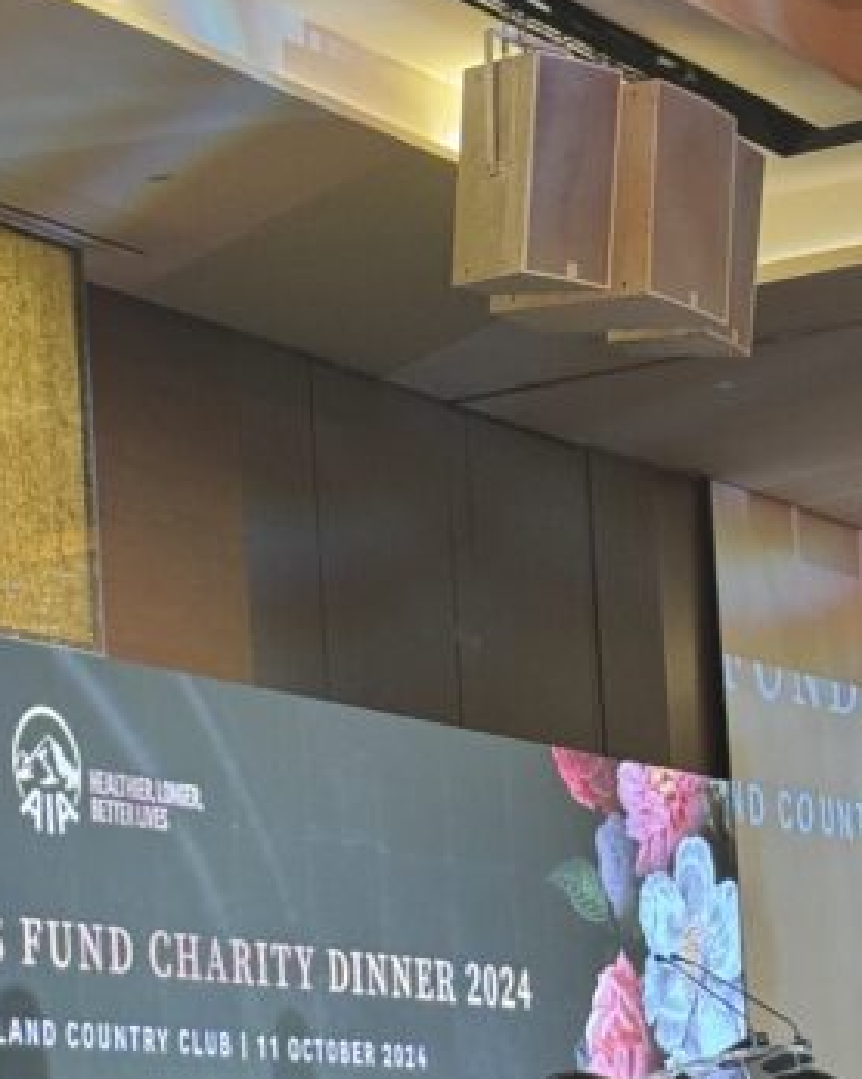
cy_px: 1076
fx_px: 4405
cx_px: 167
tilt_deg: +4.4
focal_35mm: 138
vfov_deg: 13.8
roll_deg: +3.0
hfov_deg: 11.1
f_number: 1.78
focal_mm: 6.76
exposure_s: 1/33
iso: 250
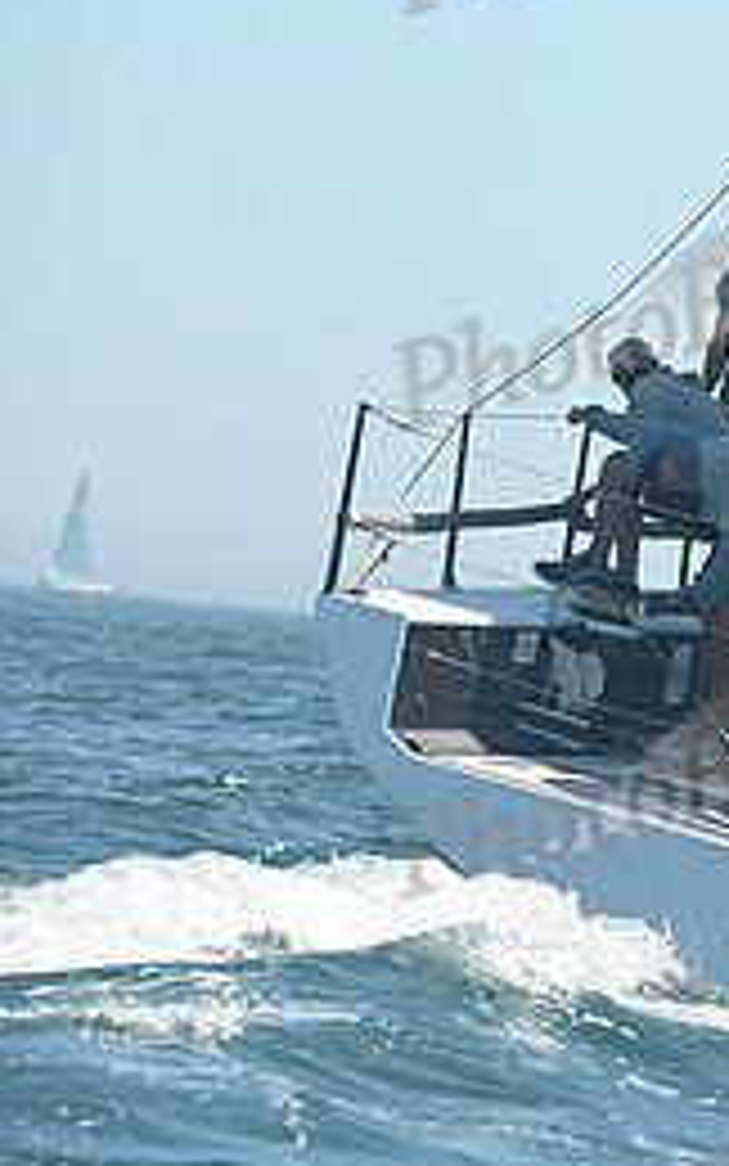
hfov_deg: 4.1
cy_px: 484
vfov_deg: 6.6
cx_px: 1264
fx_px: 10167
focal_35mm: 320
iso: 320
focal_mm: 140
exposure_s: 1/1250
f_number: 6.3
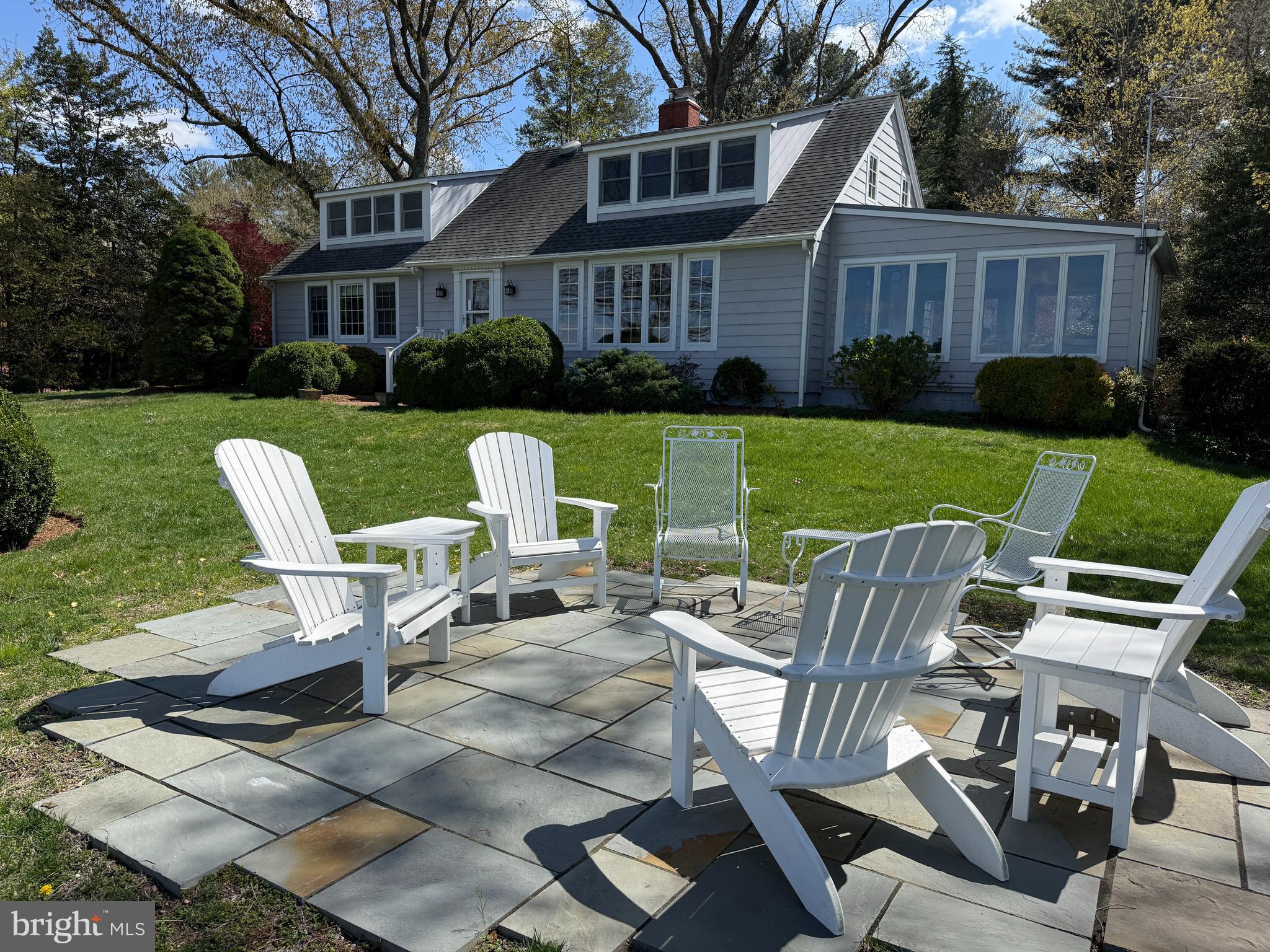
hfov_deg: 71.6
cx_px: 635
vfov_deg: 56.8
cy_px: 476
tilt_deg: -6.1
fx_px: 881
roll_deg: -1.7
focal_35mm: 24
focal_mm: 6.76
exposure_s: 1/5319
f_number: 1.78
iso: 100
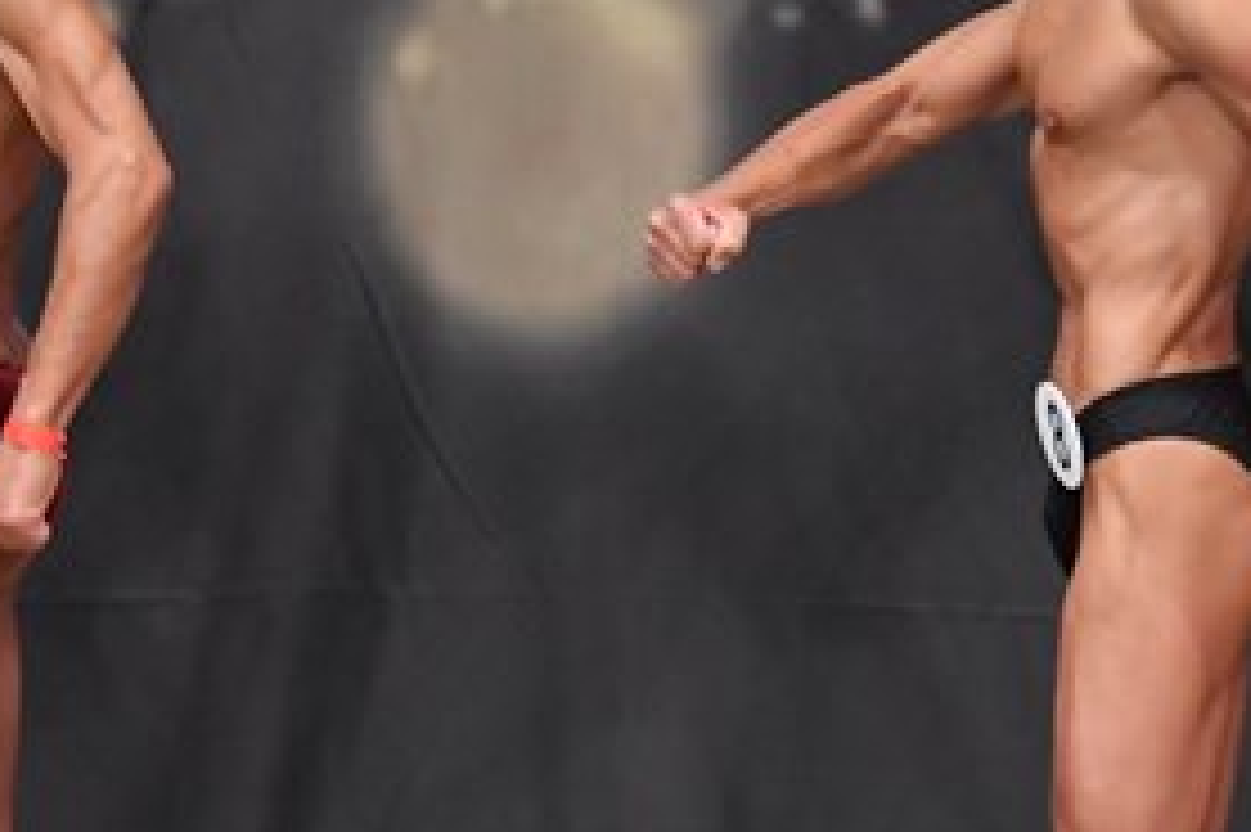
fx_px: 19552
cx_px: 92
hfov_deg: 3.7
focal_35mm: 563
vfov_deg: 2.4
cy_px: 504
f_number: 5.6
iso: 5000
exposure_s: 1/400
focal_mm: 135
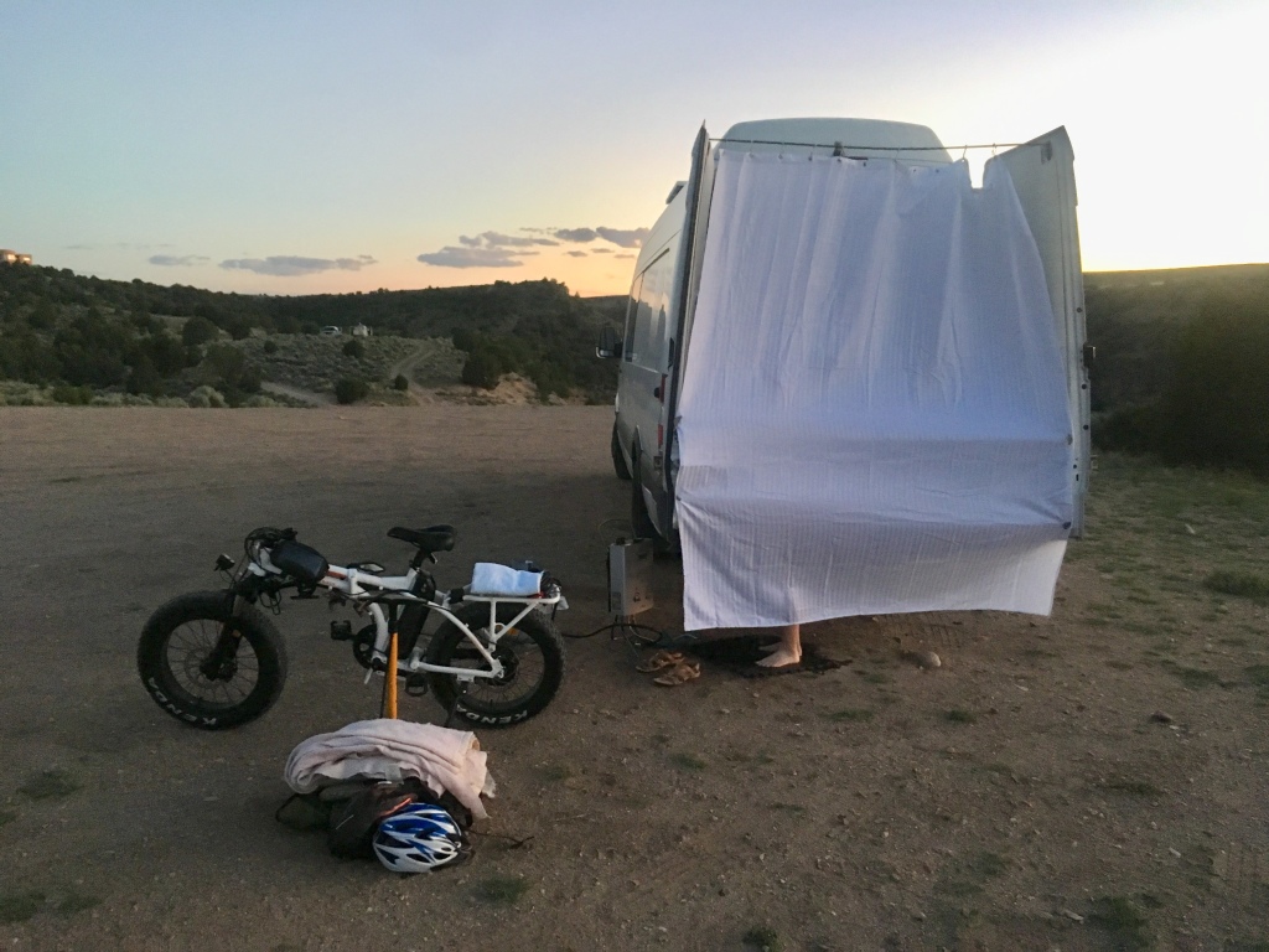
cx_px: 634
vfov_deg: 48.2
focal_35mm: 29
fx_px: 1063
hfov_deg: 61.7
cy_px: 476
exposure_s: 1/20
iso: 200
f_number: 2.2
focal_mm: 4.15
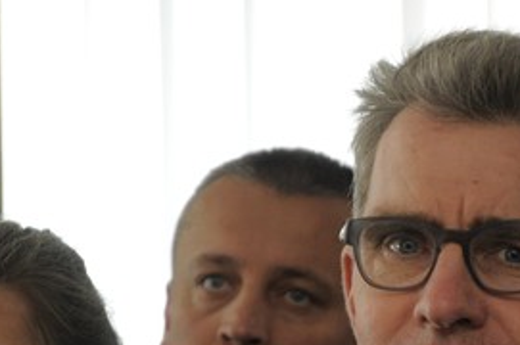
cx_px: 464
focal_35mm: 406
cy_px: 443
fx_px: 5862
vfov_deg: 3.4
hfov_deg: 5.1
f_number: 5.6
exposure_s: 1/60
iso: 800
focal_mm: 105
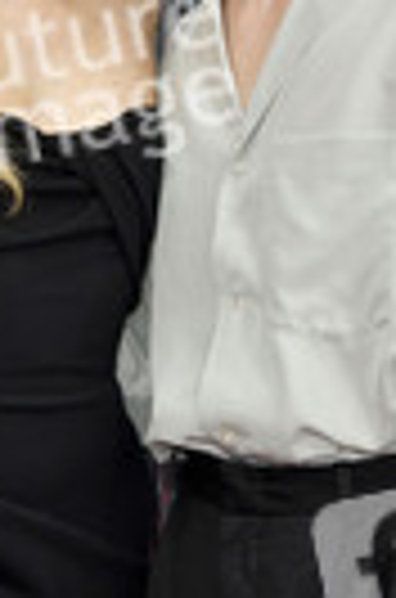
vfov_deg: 8.4
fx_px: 4097
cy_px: 324
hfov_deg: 5.5
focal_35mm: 247
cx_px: 135
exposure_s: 1/200
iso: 640
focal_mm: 82
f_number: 7.1
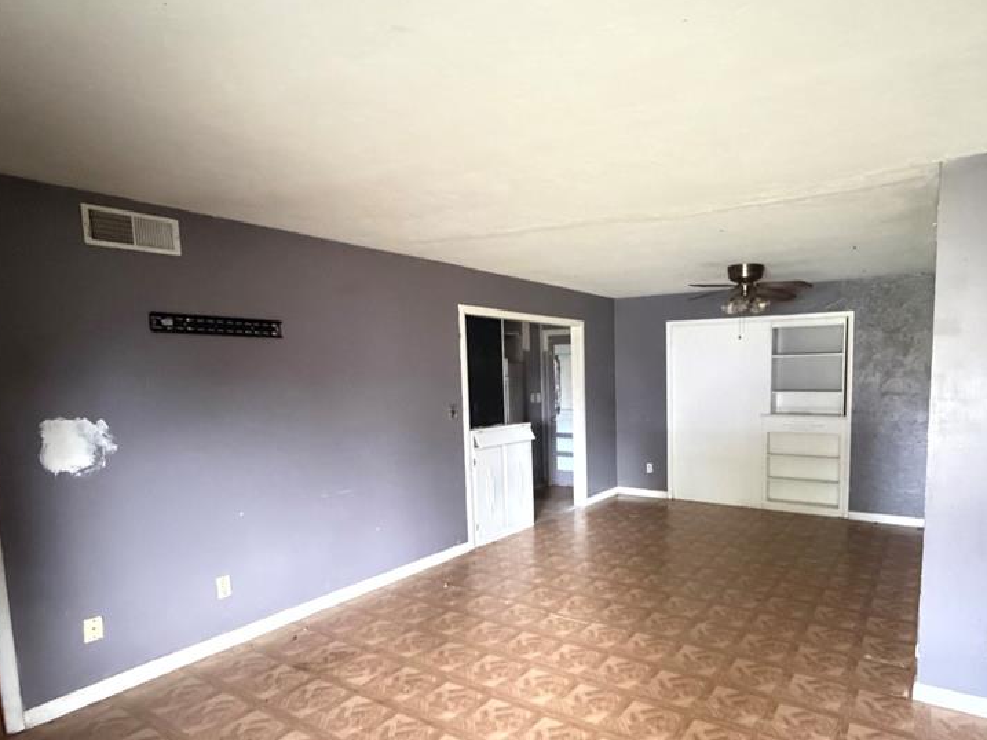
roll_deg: +1.1
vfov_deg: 65.6
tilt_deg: -6.4
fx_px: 570
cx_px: 618
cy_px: 432
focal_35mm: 20
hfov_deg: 80.2
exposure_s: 1/30
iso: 2000
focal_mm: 2.22
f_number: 2.2
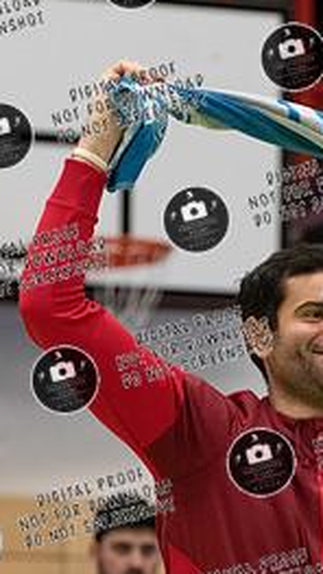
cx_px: 254
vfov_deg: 5.5
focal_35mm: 391
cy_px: 456
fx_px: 5951
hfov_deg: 3.1
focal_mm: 135
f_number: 3.5
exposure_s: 1/1000
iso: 4000
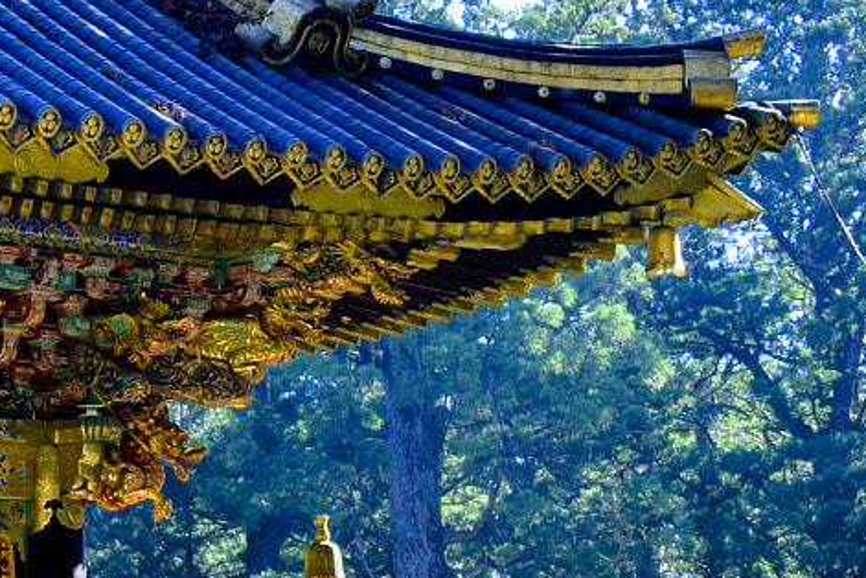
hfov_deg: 11.8
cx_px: -566
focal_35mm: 163
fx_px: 3921
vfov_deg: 8.4
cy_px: 269
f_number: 7.1
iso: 400
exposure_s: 1/200
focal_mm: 32
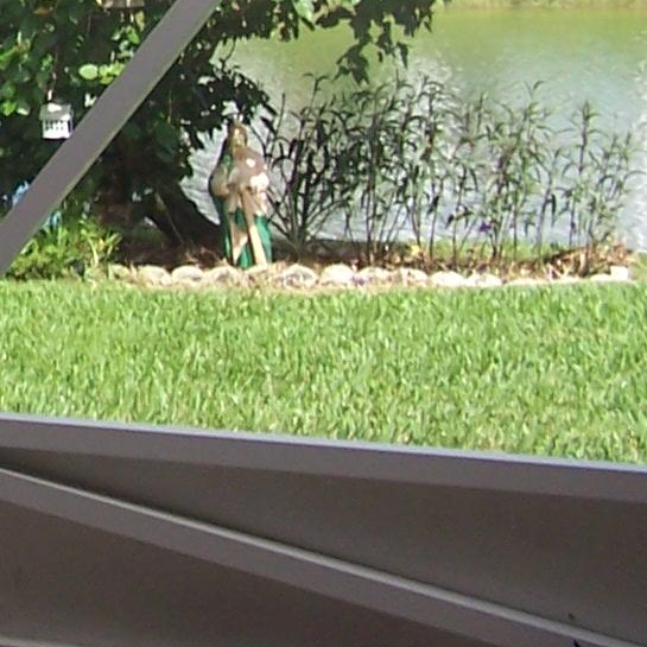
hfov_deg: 11.6
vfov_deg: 12.1
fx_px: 3003
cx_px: -418
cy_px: -91
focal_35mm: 142
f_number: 2.8
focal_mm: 6.3
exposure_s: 1/350
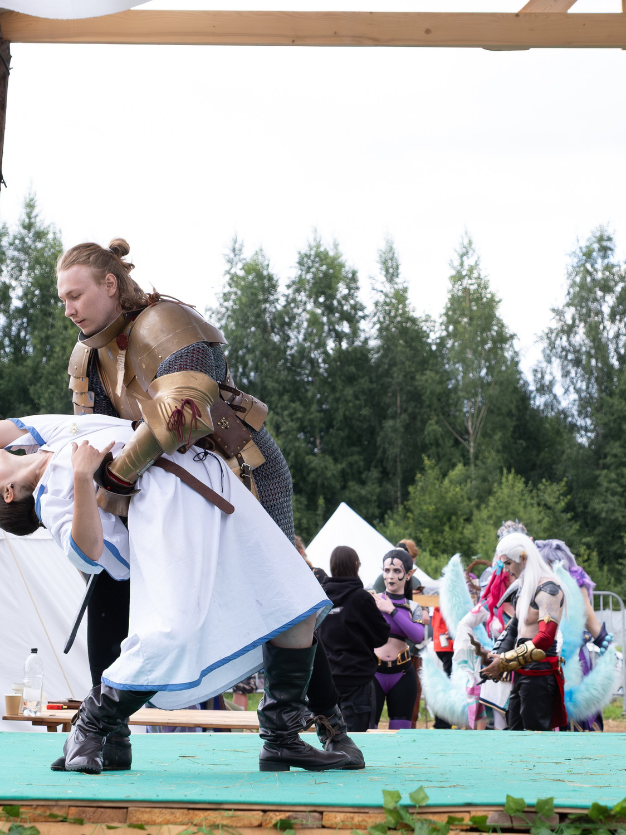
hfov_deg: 16.0
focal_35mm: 92
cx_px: 388
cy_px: 457
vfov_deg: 21.3
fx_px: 2218
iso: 1000
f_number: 4
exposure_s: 1/800
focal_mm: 37.6
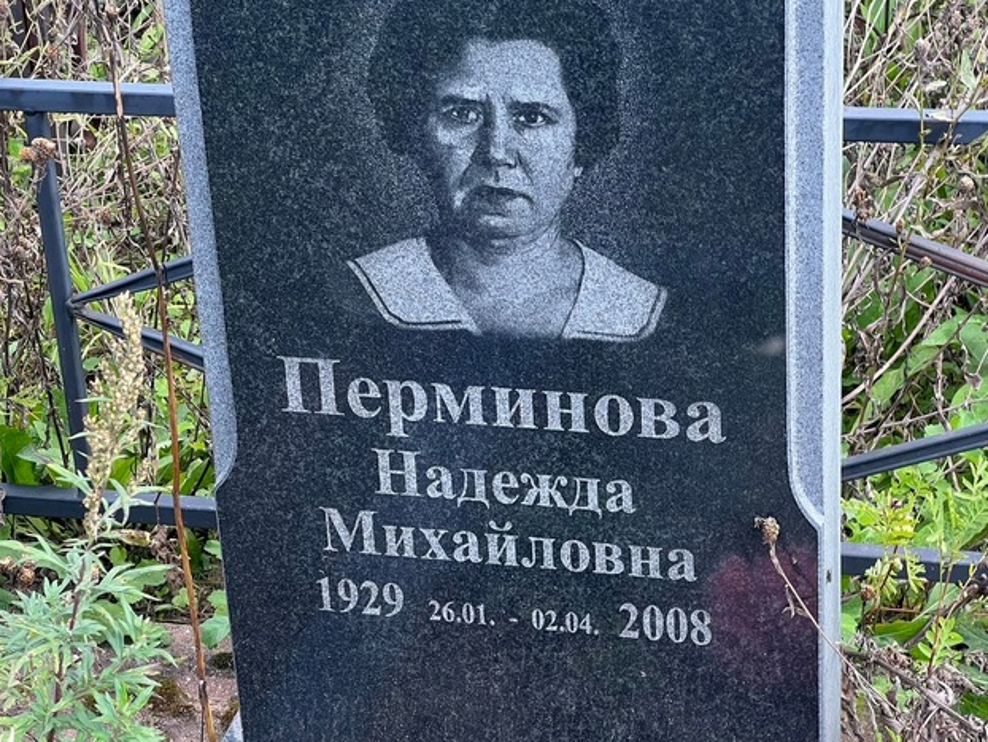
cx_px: 450
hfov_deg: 19.8
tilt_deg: -28.1
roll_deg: +5.7
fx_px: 2827
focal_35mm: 99
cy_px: 413
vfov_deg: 14.9
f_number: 2.8
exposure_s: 1/99
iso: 50
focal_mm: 9
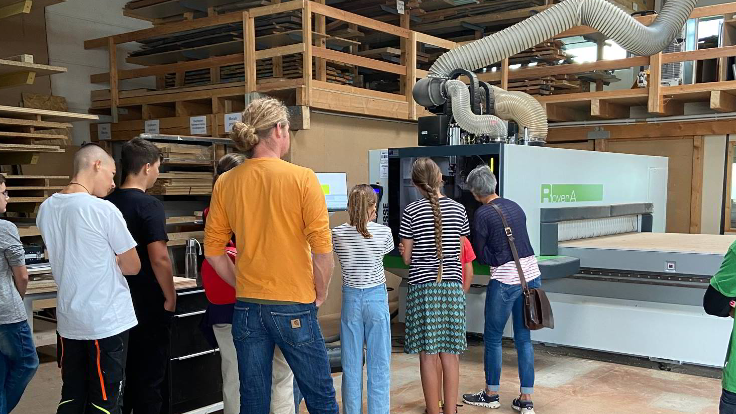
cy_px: 260
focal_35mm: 29
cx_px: 364
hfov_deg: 66.1
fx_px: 566
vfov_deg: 39.9
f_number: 1.8
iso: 160
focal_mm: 4.25
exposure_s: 1/60
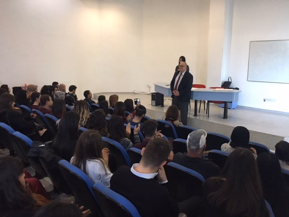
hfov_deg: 61.7
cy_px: 108
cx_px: 144
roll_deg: +0.6
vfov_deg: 48.2
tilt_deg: -12.7
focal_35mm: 29
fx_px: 242
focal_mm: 4.15
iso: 200
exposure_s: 1/33
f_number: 2.2
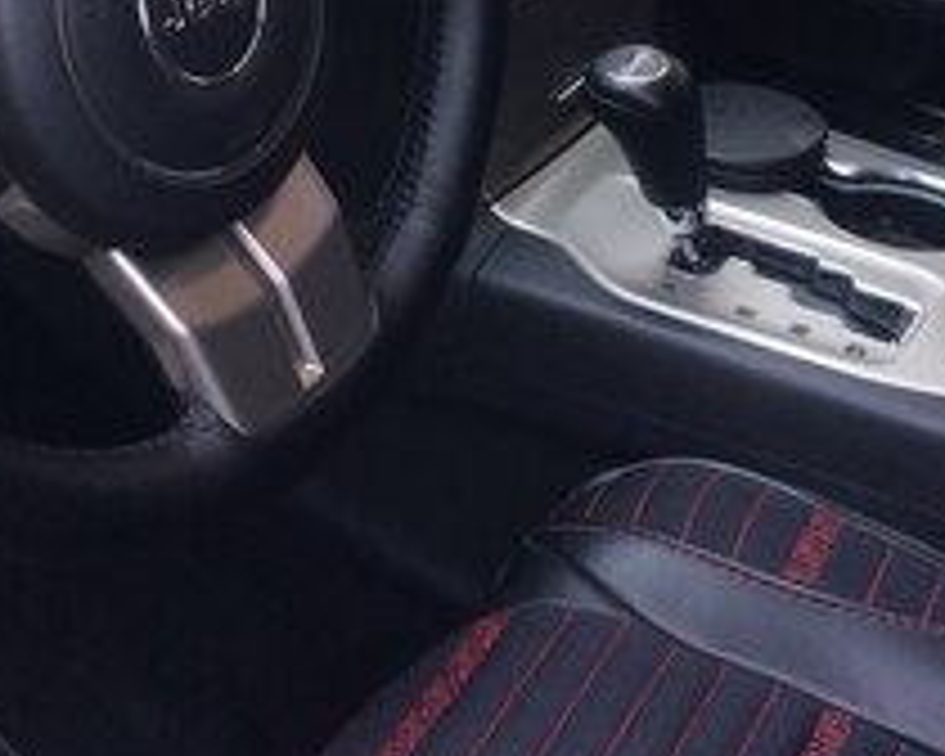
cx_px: 410
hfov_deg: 28.3
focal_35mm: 67
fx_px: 1874
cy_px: -126
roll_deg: -2.7
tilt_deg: -31.8
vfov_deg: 21.4
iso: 40
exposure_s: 1/33
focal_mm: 4.15
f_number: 2.2
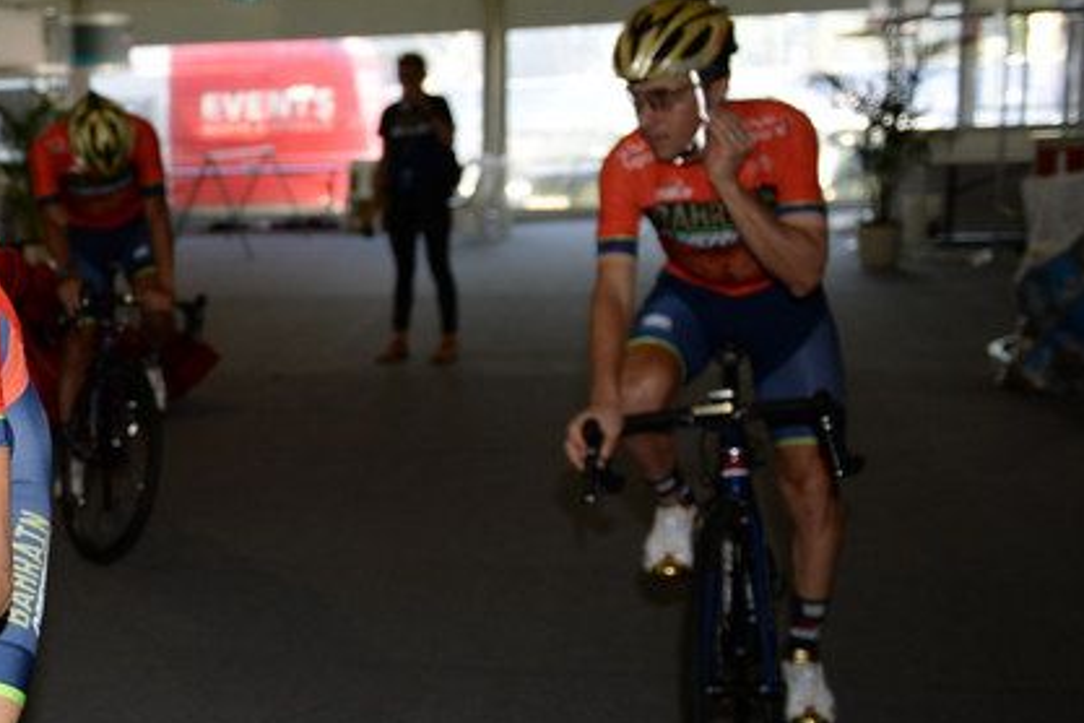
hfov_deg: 25.6
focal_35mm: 69
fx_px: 2078
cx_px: -286
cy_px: 567
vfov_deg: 19.6
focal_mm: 24
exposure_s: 1/250
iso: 200
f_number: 2.8
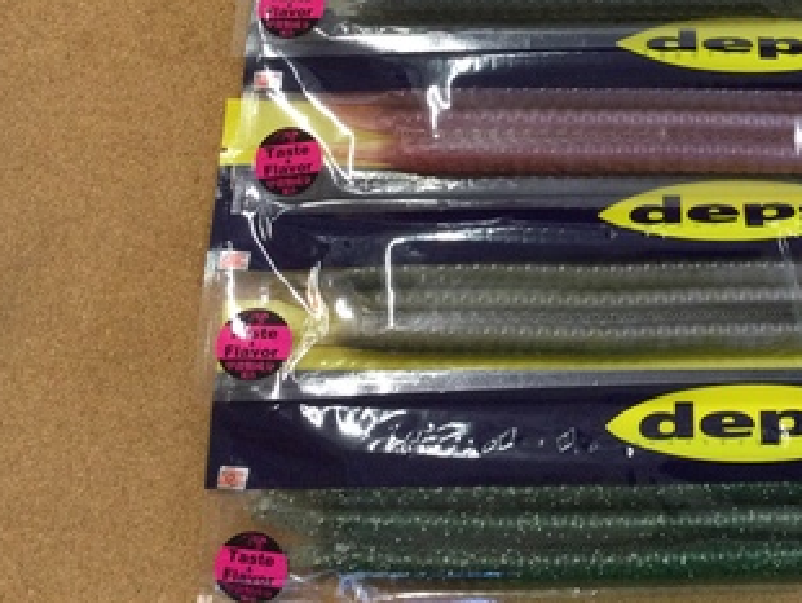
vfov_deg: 23.8
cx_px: 722
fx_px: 1391
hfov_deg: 30.7
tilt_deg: -76.4
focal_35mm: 60
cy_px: 57
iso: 32
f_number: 2.4
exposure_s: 1/30
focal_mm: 3.3
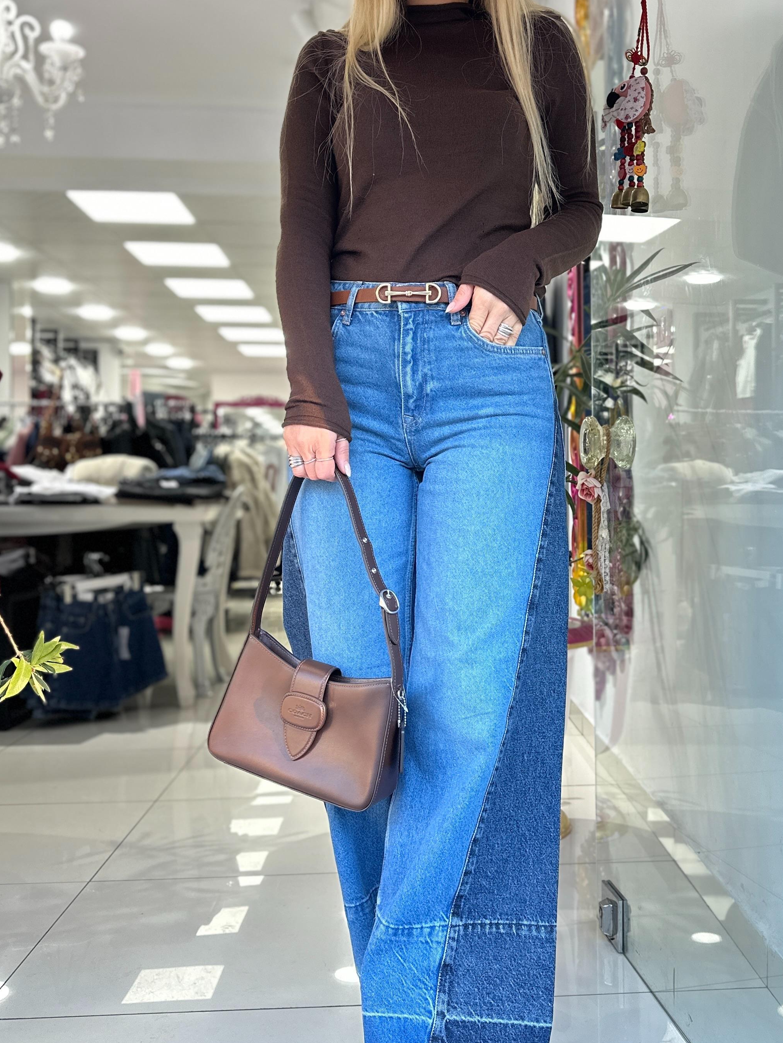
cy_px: 464
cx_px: 499
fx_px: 1086
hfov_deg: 39.3
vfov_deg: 51.3
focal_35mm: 36
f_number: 1.78
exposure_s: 1/121
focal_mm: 6.86
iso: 80
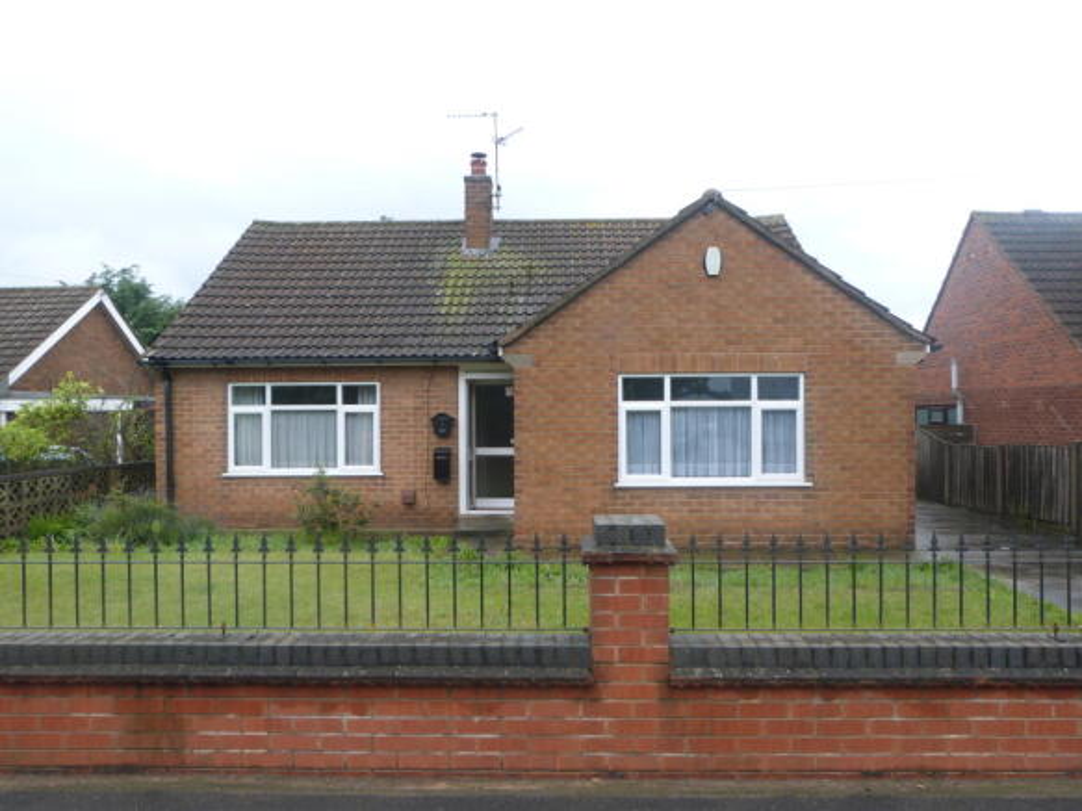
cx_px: 541
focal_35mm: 25
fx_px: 781
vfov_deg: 54.9
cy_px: 406
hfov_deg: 69.4
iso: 100
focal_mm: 4.5
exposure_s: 1/160
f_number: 4
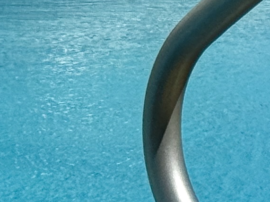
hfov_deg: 5.7
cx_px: 511
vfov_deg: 4.2
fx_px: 2644
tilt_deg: -0.1
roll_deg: +1.3
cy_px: -417
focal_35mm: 339
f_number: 1.78
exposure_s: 1/9009
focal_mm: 6.76
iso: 64
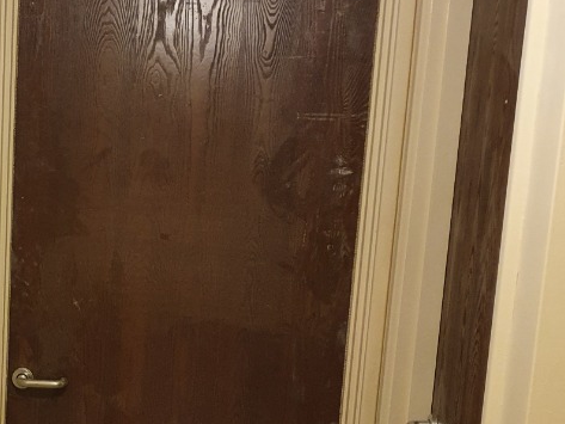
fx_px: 1078
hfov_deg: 28.1
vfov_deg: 21.9
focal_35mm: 66
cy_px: 348
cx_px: 42
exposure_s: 1/50
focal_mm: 4.32
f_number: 1.5
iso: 200
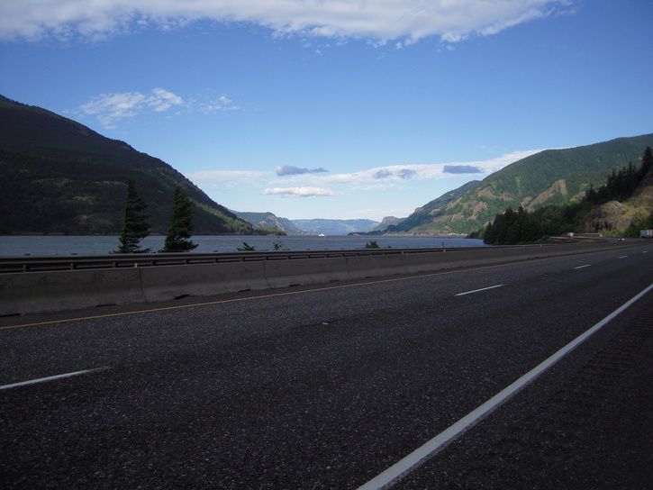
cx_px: 326
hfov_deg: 63.4
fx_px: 528
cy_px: 245
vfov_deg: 49.8
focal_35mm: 28
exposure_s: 1/400
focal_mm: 5
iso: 100
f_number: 5.4
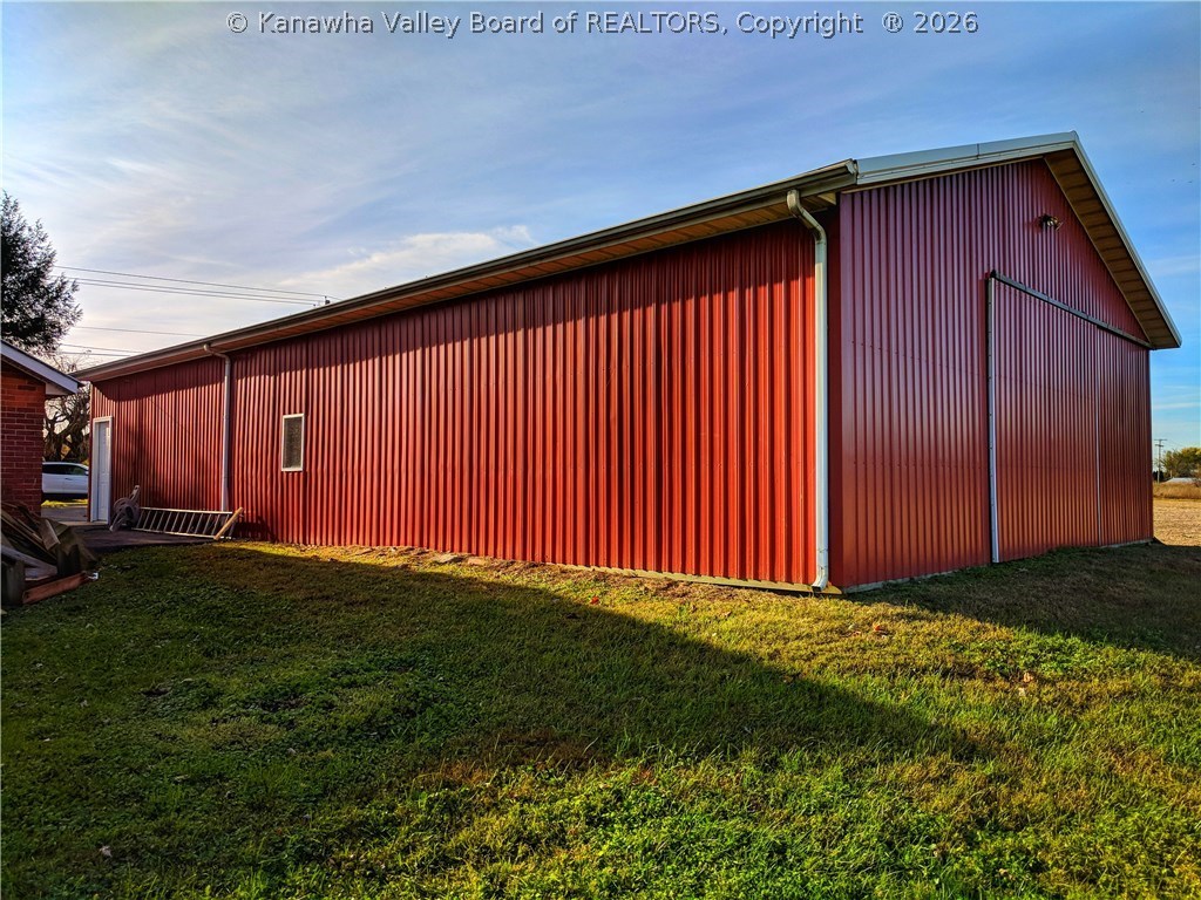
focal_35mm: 26
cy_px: 450
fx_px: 902
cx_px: 600
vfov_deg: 53.1
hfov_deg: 67.3
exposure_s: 1/2165
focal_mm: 4.67
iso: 51
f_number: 2
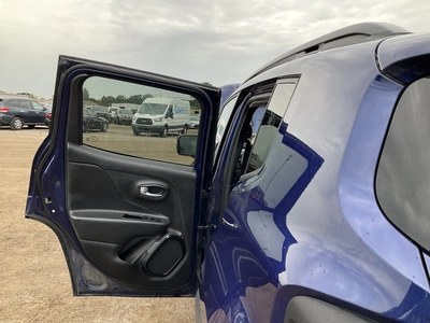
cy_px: 162
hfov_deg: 61.7
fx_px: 360
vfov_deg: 48.2
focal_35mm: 29
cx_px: 215
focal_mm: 3
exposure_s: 1/123
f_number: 1.8
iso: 16
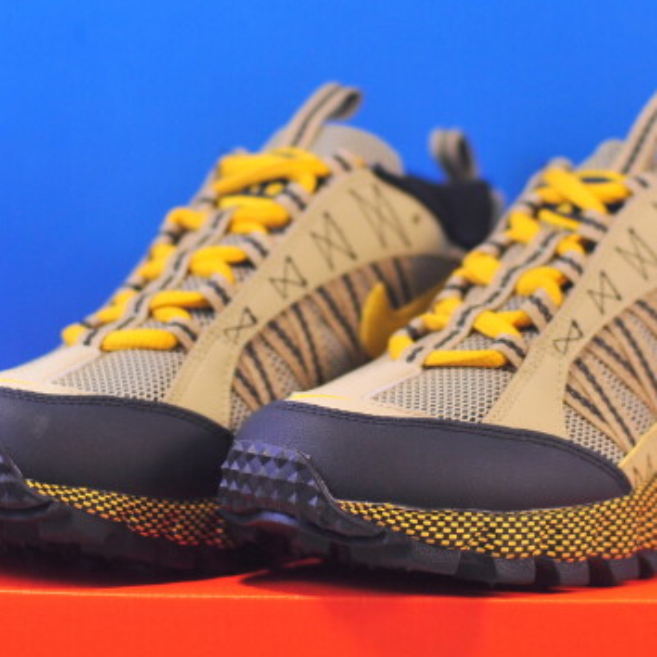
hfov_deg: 12.1
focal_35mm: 144
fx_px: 3092
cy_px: 201
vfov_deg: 12.1
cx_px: 375
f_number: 2.2
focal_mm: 50
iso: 250
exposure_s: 1/320
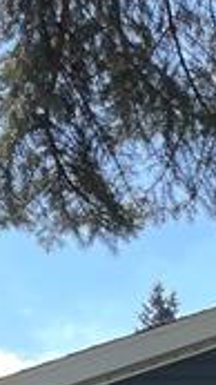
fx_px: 1286
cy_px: 772
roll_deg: +6.7
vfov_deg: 14.2
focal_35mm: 126
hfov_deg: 8.7
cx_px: 523
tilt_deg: -3.6
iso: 32
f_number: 1.6
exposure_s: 1/1276
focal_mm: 4.2
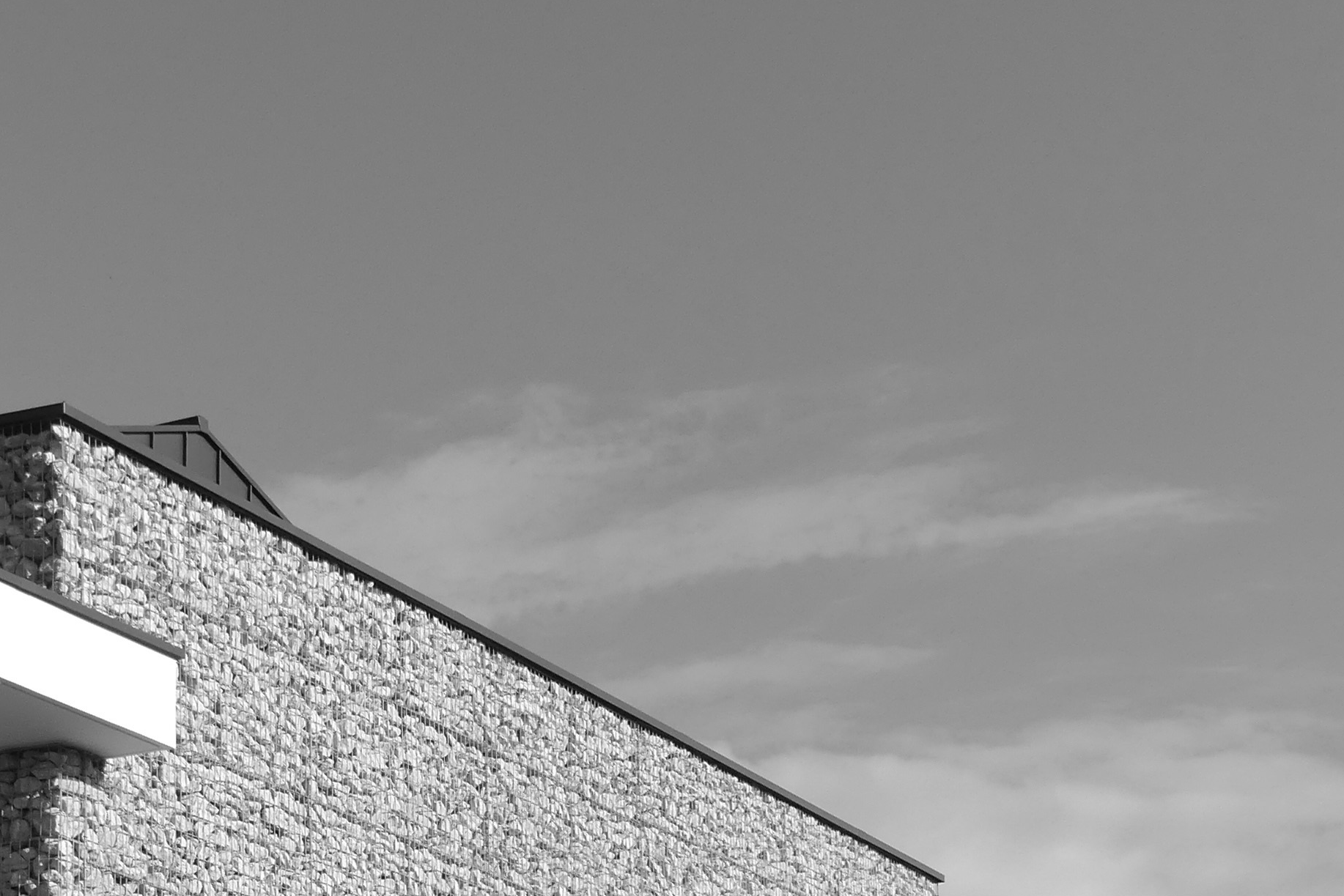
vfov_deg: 14.4
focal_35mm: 93
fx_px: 3472
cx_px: 498
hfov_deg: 21.9
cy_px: 932
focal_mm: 7.4
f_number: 3.2
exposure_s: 1/2000
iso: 100
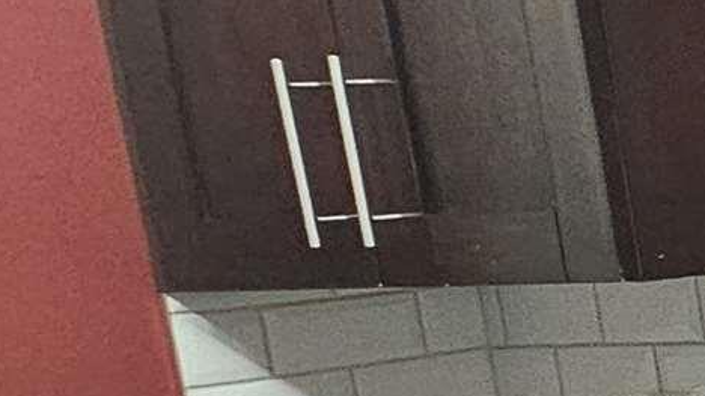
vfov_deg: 12.9
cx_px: 2101
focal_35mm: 93
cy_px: 358
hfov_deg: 11.6
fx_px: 1738
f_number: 2.2
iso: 320
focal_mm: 2.2
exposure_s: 1/60
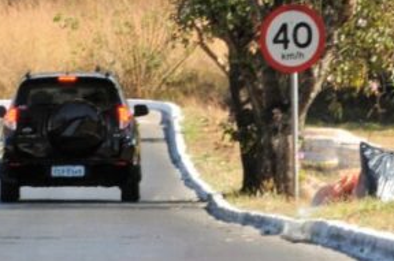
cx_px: -253
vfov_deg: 1.3
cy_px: 175
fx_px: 11647
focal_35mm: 1066
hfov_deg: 1.9
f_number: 11
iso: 500
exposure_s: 1/160
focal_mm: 200
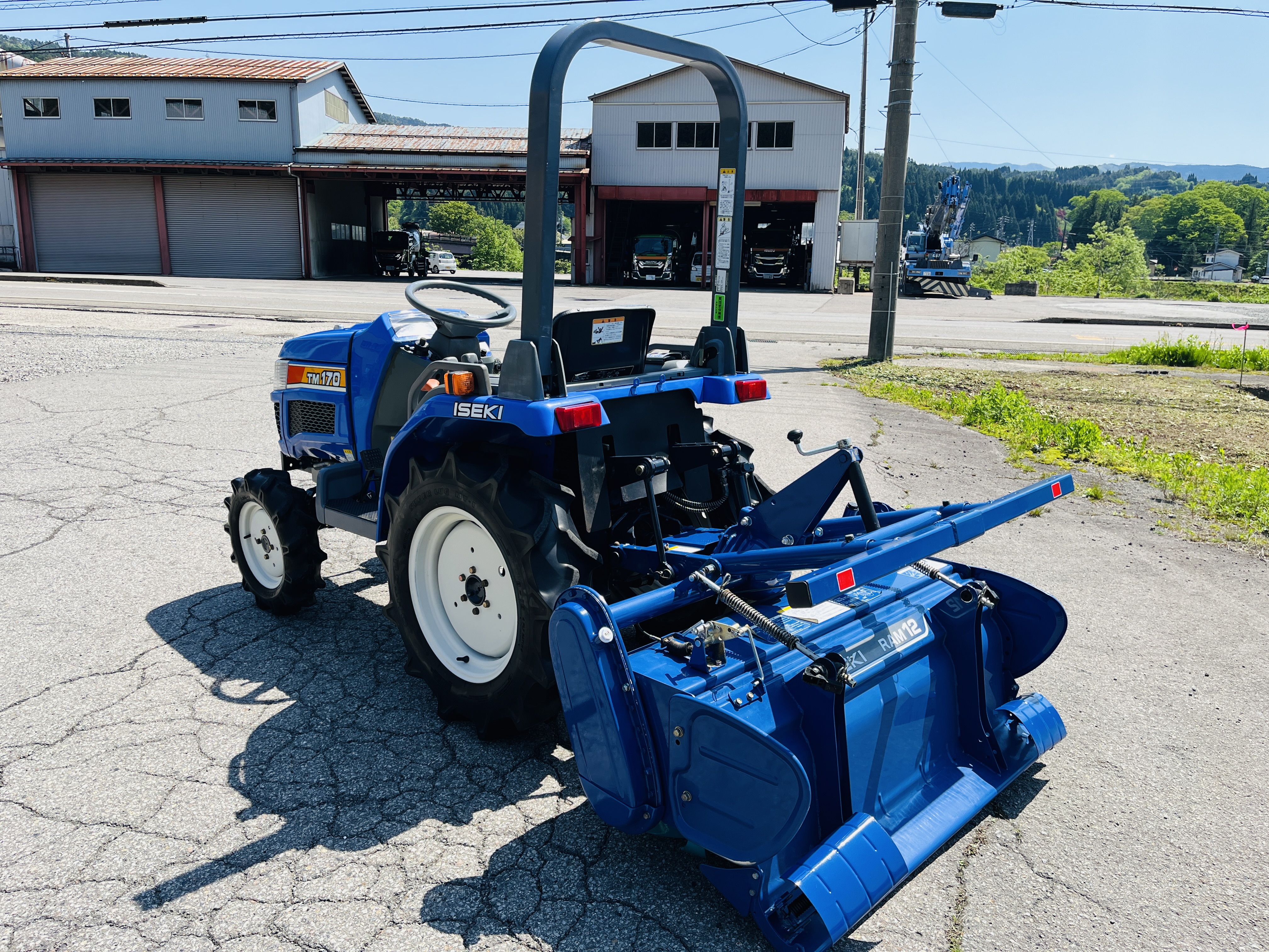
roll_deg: -0.9
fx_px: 953
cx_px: 634
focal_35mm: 26
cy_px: 476
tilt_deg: -13.2
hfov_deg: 67.3
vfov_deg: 53.1
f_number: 1.6
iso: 50
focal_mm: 5.1
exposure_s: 1/2179
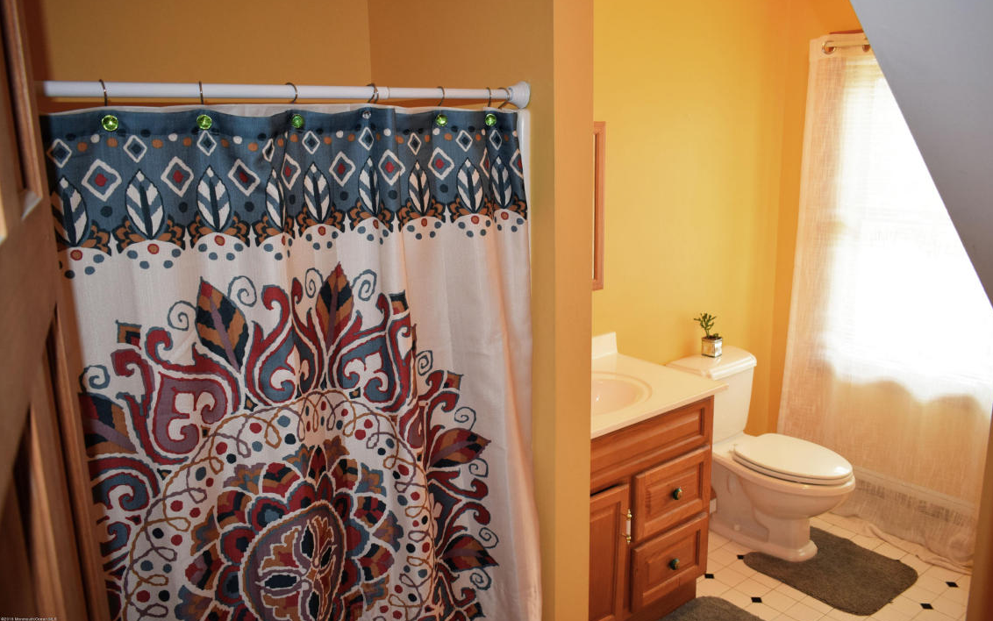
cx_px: 504
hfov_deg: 66.5
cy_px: 303
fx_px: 758
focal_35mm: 28
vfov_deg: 44.6
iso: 800
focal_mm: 18
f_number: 4.5
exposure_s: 1/80
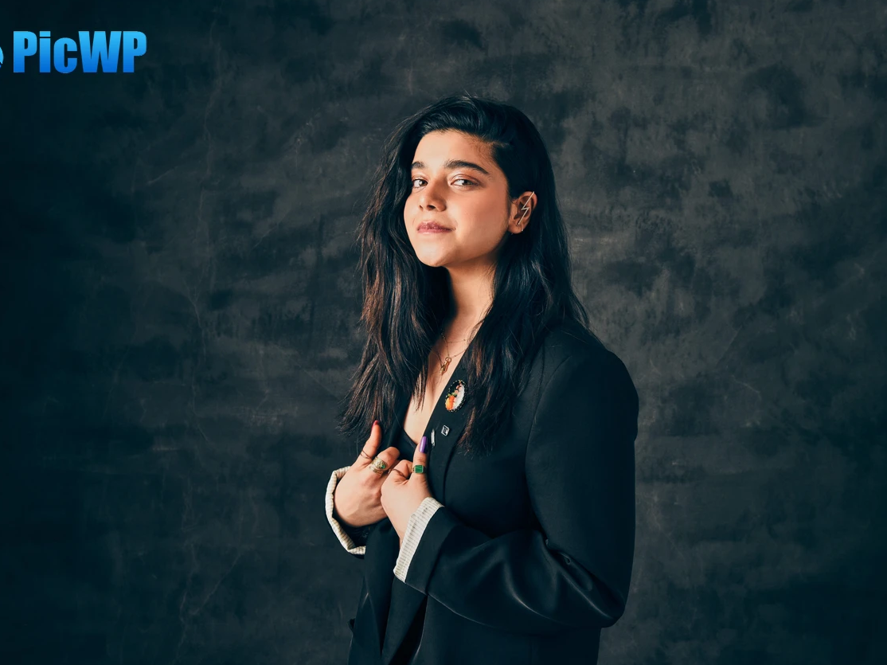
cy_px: 335
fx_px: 1076
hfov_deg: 44.8
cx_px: 429
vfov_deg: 34.3
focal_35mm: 42
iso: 200
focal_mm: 38
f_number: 11
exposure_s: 1/250
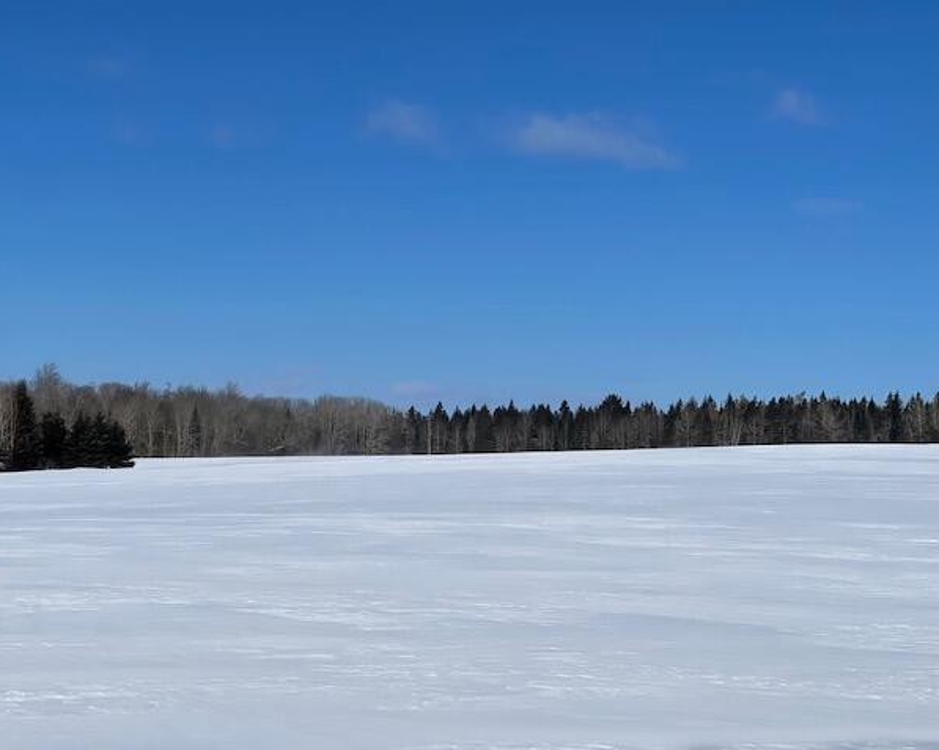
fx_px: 1861
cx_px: 437
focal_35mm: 67
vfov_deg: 22.8
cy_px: 374
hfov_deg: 28.3
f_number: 2.2
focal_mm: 7.5
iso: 20
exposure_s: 1/3922
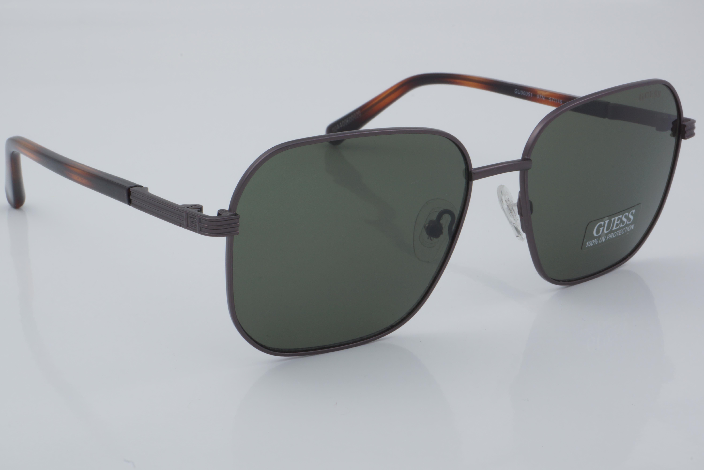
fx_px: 1320
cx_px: 352
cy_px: 235
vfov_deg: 20.2
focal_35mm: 68
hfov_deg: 29.9
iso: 100
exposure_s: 1/4
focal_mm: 45
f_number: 32
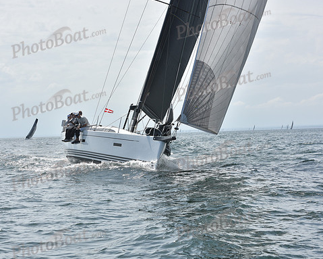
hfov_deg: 21.0
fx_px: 870
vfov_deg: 16.9
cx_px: 142
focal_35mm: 91
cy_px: 129
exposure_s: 1/800
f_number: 9
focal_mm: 80
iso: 200
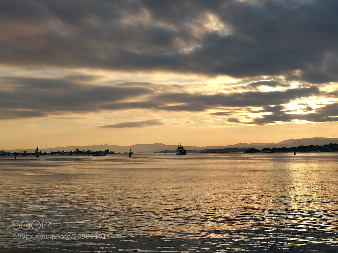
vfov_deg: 21.9
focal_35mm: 67
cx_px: 169
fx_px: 654
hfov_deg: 29.0
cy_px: 126
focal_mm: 4.5
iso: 50
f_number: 2.2
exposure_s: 1/1351
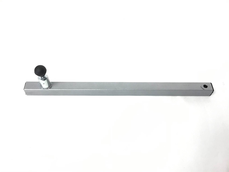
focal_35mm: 31
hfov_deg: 58.4
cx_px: 114
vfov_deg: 45.4
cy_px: 86
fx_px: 205
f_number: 2.4
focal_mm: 3.3
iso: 25
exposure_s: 1/30
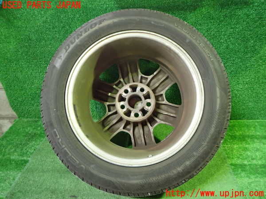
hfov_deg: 69.4
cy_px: 100
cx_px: 133
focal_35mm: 25
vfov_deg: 54.9
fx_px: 192
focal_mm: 4.5
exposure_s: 1/30
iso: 500
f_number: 2
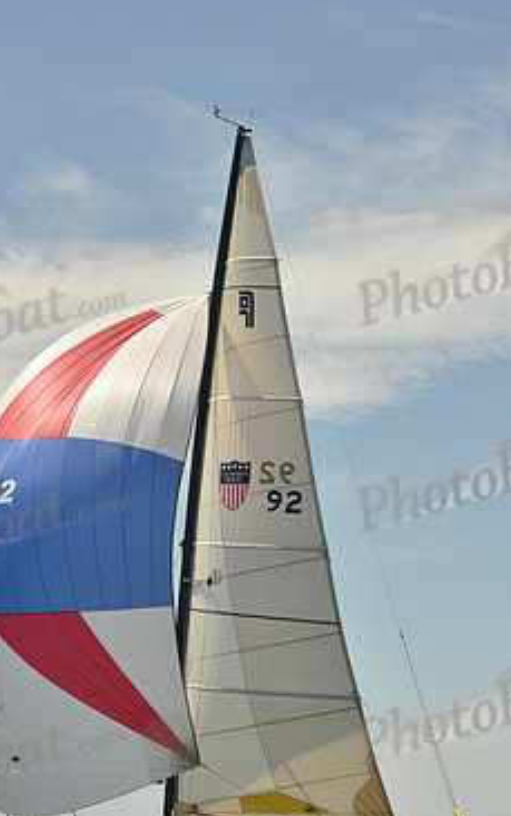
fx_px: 2516
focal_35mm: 113
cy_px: 622
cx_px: 242
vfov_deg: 18.3
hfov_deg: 11.6
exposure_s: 1/1250
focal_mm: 70
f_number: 10
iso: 320
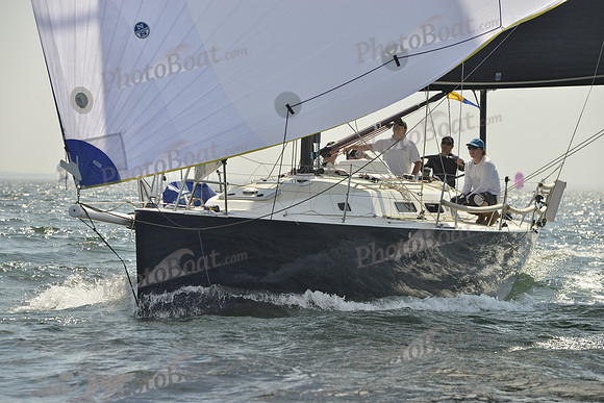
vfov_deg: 10.2
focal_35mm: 135
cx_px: 302
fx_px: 2265
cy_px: 202
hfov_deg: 15.2
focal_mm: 135
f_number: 6.3
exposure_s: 1/1250
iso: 200
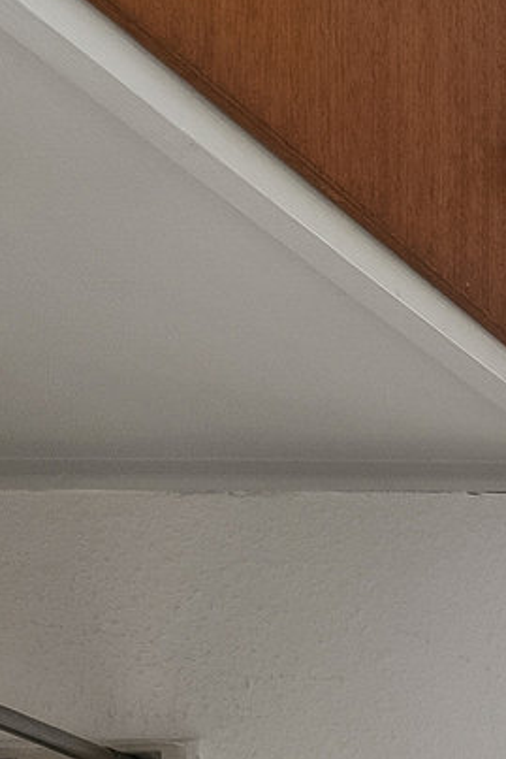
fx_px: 2823
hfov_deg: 7.3
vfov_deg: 13.2
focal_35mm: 134
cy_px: 1514
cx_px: 2039
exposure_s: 1/13
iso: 200
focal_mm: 12
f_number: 8
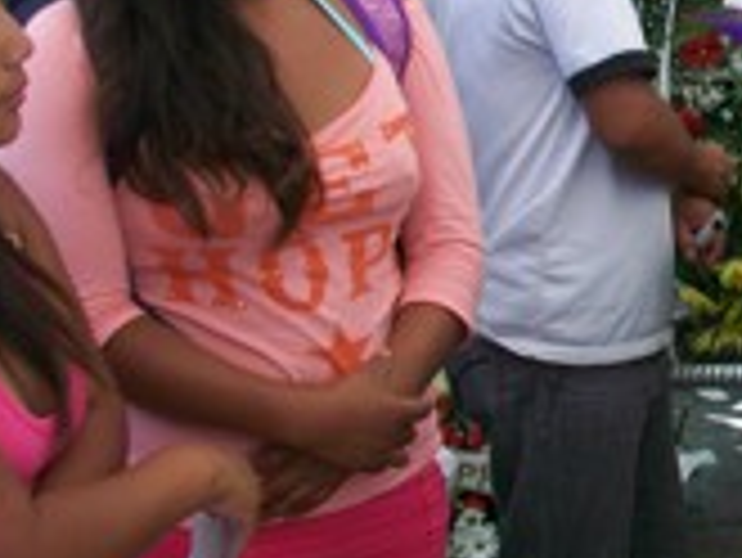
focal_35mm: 97
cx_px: 1084
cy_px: 65
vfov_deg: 15.1
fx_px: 2081
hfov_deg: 18.2
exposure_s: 1/200
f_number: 2.8
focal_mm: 5.7
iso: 64
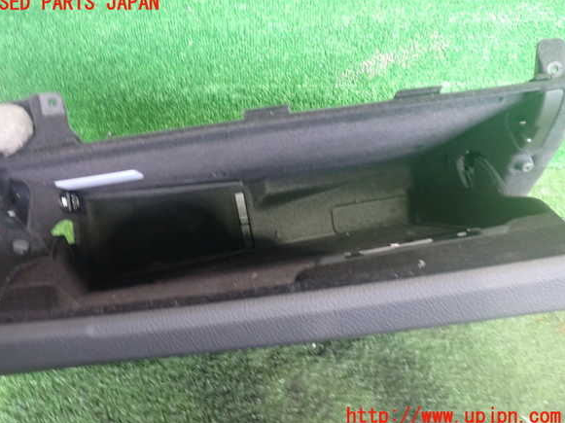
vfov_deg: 45.4
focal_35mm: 31
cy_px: 210
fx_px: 506
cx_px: 274
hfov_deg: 58.4
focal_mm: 5.4
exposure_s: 1/25
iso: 800
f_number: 2.3
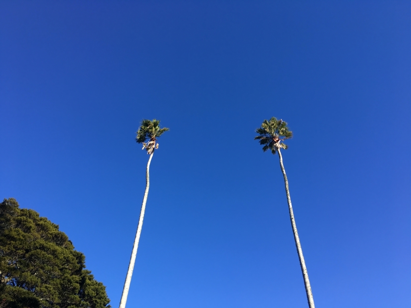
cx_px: 206
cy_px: 154
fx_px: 344
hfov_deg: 61.7
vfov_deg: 48.2
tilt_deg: +51.7
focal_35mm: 29
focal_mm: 4.15
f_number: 2.2
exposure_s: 1/538
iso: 25
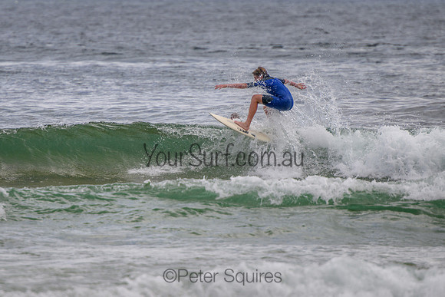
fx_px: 6798
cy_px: 155
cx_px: 159
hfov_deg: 3.7
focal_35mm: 550
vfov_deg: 2.5
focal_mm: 400
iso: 280
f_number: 5.6
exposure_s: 1/2000
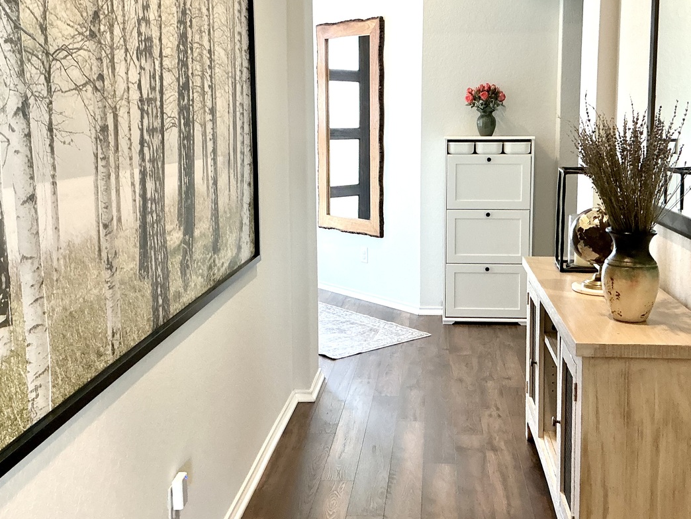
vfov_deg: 35.8
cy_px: 204
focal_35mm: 40
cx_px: 408
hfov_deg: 46.6
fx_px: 798
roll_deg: -0.6
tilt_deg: -7.0
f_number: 1.8
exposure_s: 1/60
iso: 100
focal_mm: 3
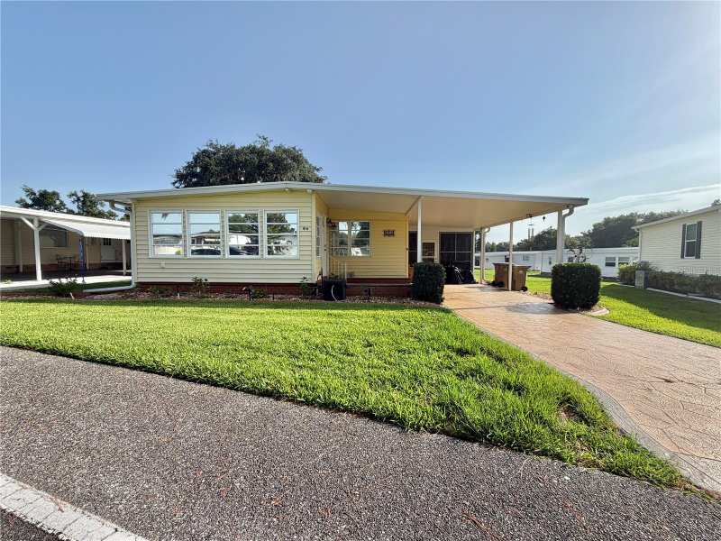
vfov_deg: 85.7
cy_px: 270
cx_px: 360
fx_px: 292
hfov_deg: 102.1
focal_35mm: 14
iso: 20
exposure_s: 1/876
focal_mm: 2.22
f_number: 2.2
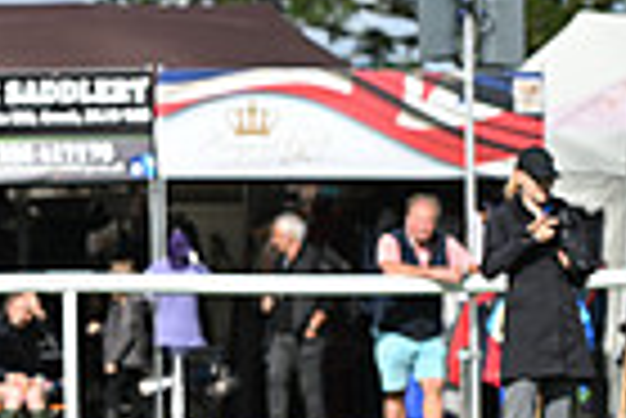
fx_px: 8738
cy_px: 20
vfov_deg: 2.7
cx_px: -658
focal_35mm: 502
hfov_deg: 4.1
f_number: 4
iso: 125
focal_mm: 120
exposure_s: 1/1250
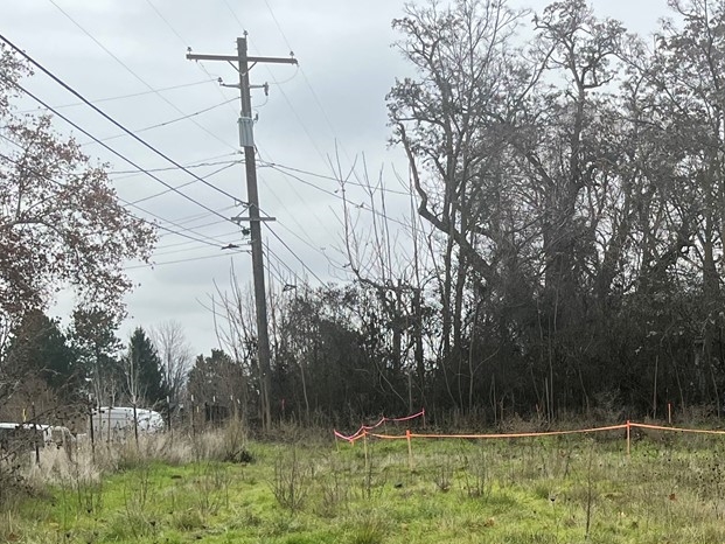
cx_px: 817
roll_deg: +0.1
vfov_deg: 21.1
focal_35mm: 67
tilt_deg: -4.4
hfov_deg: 26.5
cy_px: 551
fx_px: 1404
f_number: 1.6
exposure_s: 1/461
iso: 50
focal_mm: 5.1
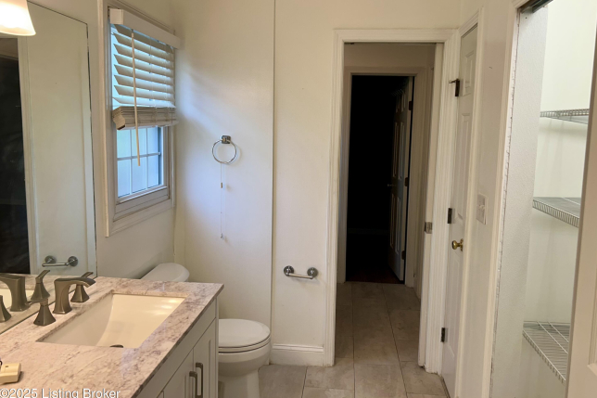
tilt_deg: -7.9
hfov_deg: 65.5
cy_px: 183
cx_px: 307
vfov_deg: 46.3
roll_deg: -1.7
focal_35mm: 28
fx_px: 464
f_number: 1.5
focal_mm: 5.7
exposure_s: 1/120
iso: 40
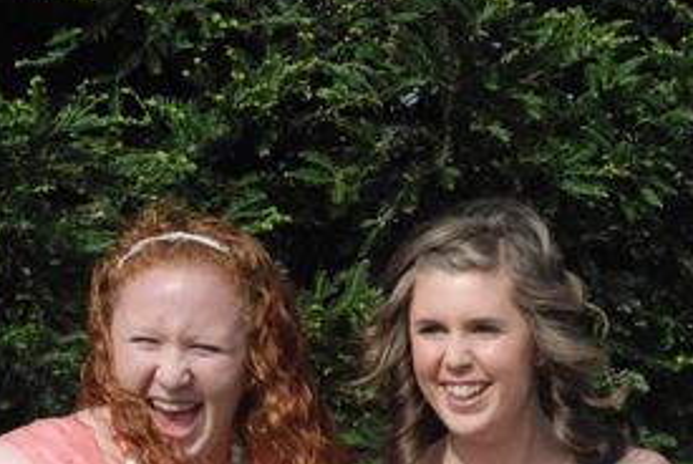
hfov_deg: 7.2
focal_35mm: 286
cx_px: 635
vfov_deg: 4.8
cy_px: 575
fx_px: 5511
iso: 1600
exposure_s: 1/1600
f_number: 10
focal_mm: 70
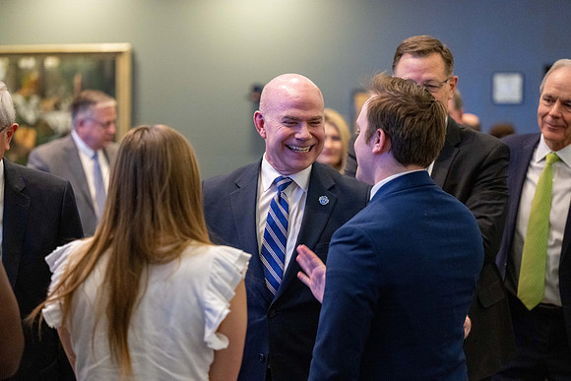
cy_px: 190
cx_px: 286
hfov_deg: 22.4
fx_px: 1444
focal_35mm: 91
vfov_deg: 15.0
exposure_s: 1/250
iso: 6400
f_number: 2.8
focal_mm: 91
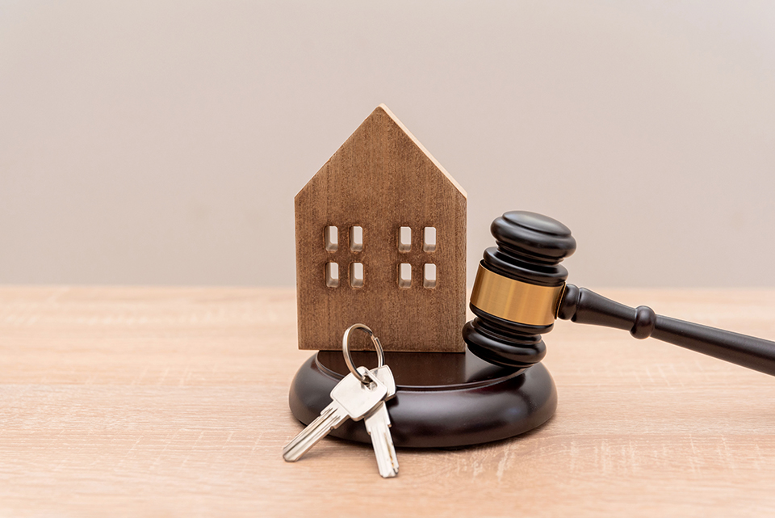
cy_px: 259
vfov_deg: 21.9
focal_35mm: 62
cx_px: 388
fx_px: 1335
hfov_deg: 32.4
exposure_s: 1/160
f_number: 4.5
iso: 400
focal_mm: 62
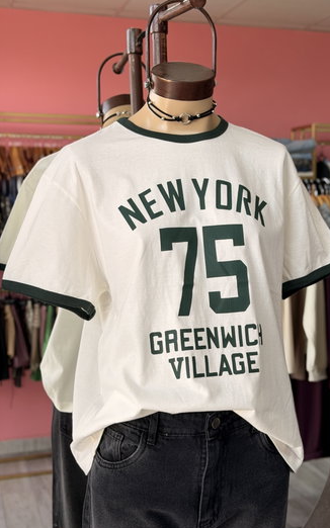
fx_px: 749
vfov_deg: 38.9
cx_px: 201
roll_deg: +0.0
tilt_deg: -5.5
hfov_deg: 24.8
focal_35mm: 52
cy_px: 269
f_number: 1.78
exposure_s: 1/238
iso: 64
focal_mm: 6.76
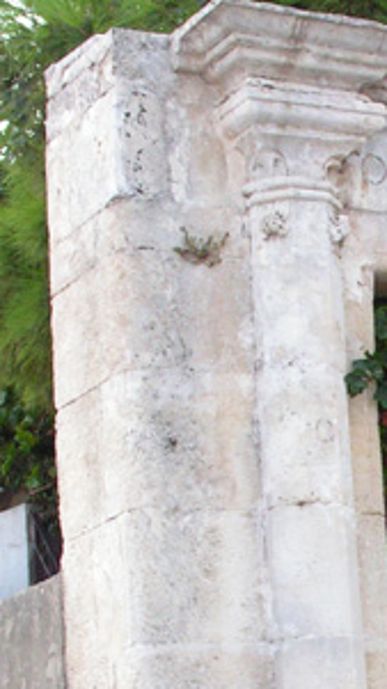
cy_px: 628
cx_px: 526
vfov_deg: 16.2
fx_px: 2393
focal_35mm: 131
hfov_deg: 9.1
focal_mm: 8.6
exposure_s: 1/60
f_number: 5
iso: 125
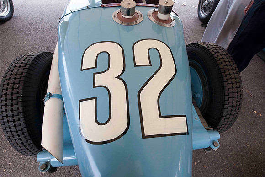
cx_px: 132
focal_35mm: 18
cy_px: 88
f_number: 10
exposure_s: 1/60
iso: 400
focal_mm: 18
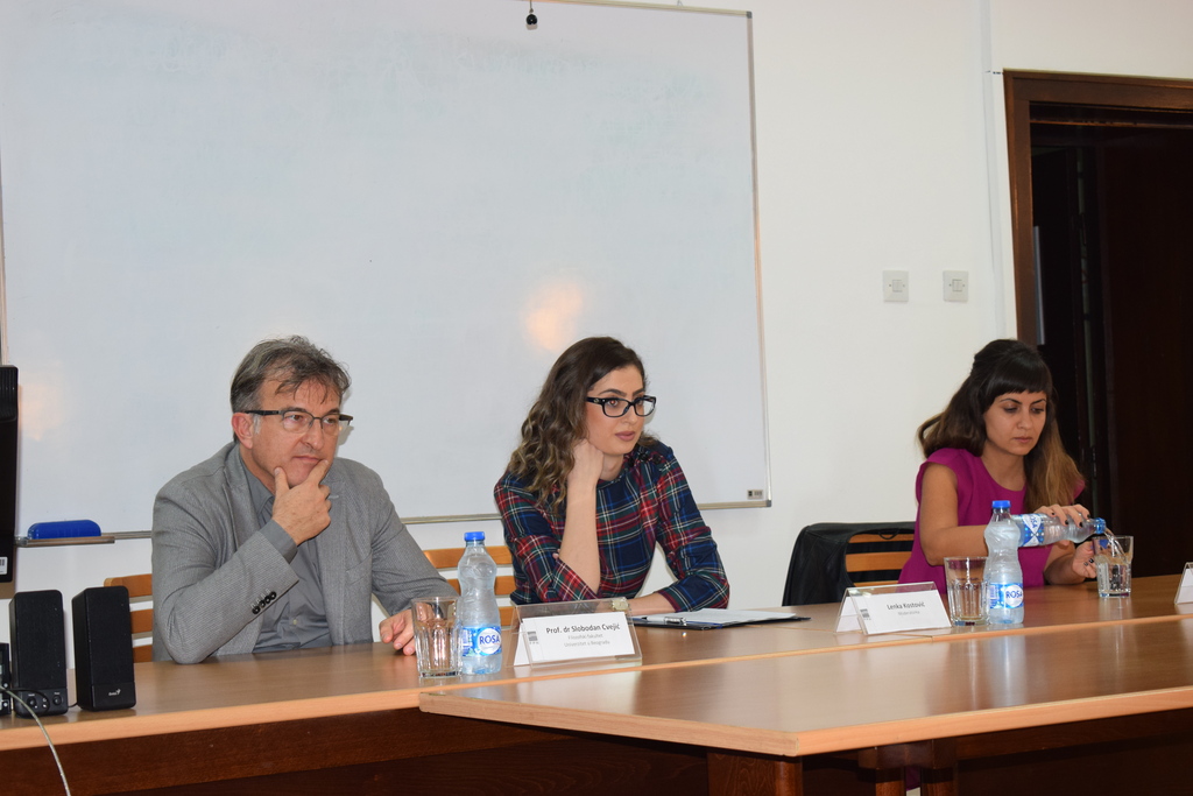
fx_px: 2585
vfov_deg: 17.5
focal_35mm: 78
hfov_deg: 26.0
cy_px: 398
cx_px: 596
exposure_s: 1/60
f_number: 5.6
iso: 1000
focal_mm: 52
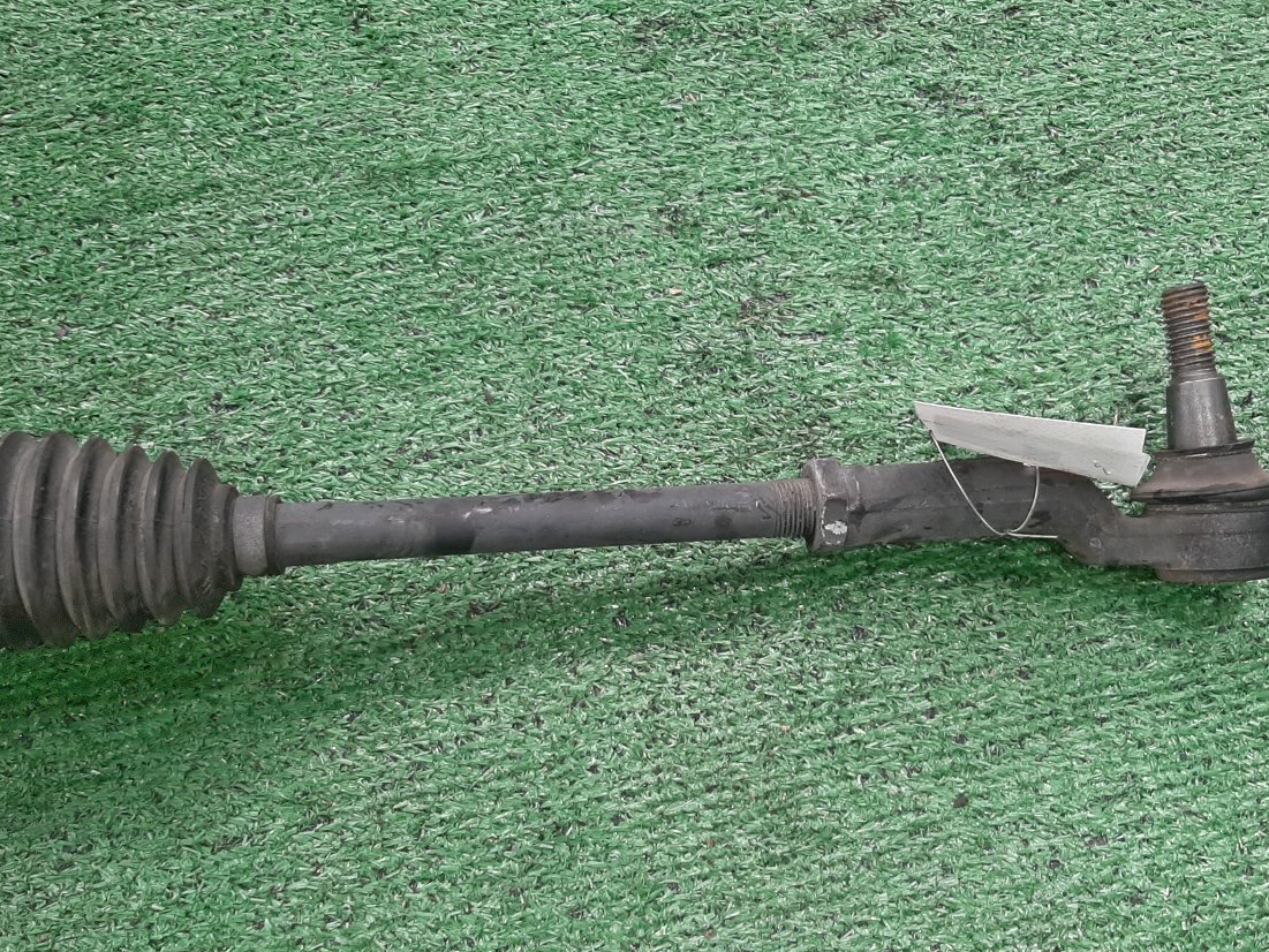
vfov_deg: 41.7
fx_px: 1247
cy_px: 552
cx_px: 709
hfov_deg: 53.8
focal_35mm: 34
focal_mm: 3.93
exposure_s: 1/50
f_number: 1.7
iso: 106
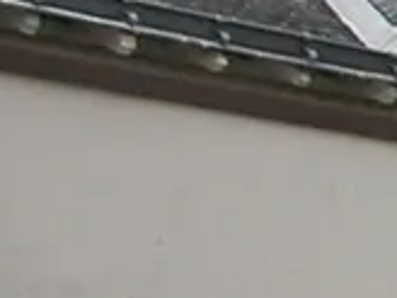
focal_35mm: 288
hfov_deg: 6.1
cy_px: 506
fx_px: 3303
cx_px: 1365
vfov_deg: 5.1
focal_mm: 5.6
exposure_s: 1/488
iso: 100
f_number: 4.5
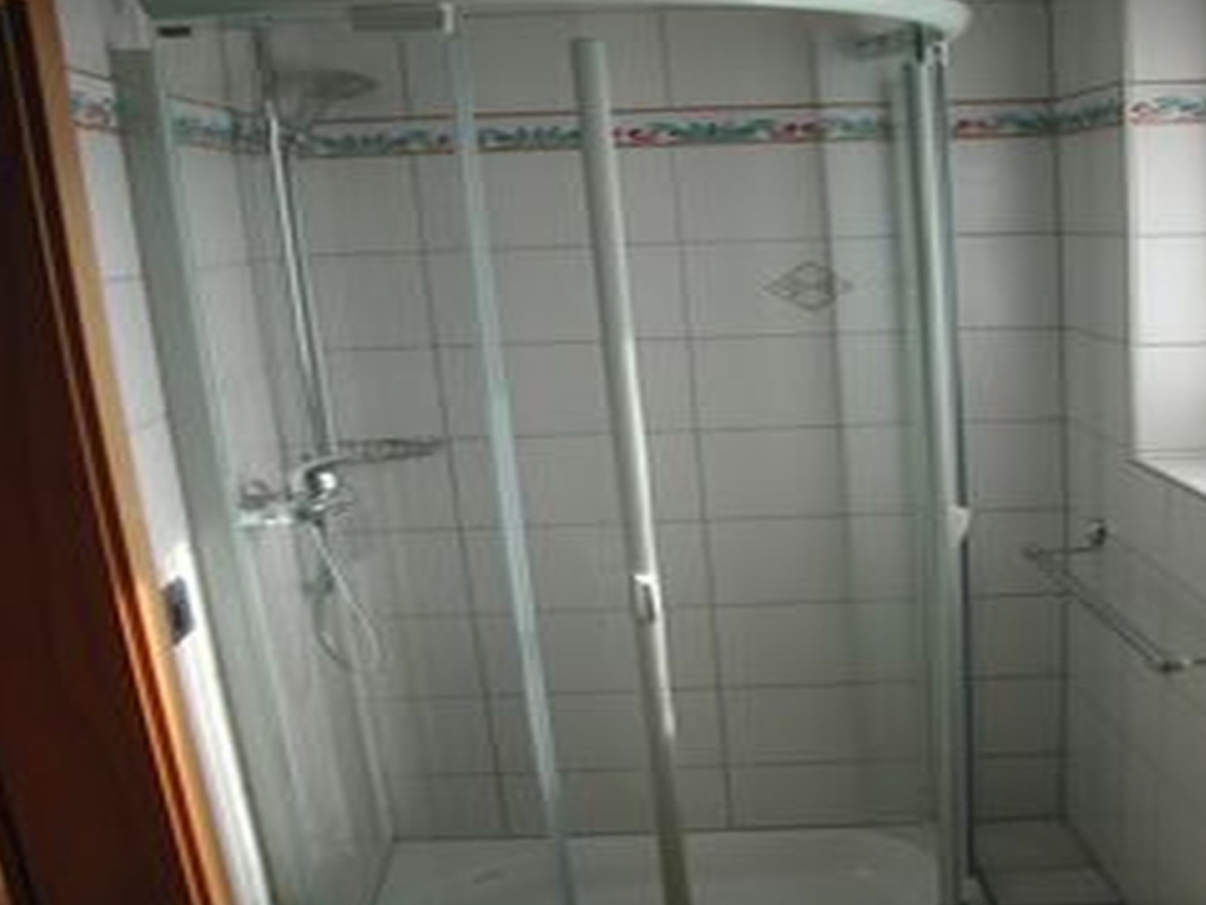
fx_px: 1359
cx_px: 609
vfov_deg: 36.8
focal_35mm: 39
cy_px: 451
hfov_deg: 47.9
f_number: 2.8
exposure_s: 1/87.2
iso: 100
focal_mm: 8
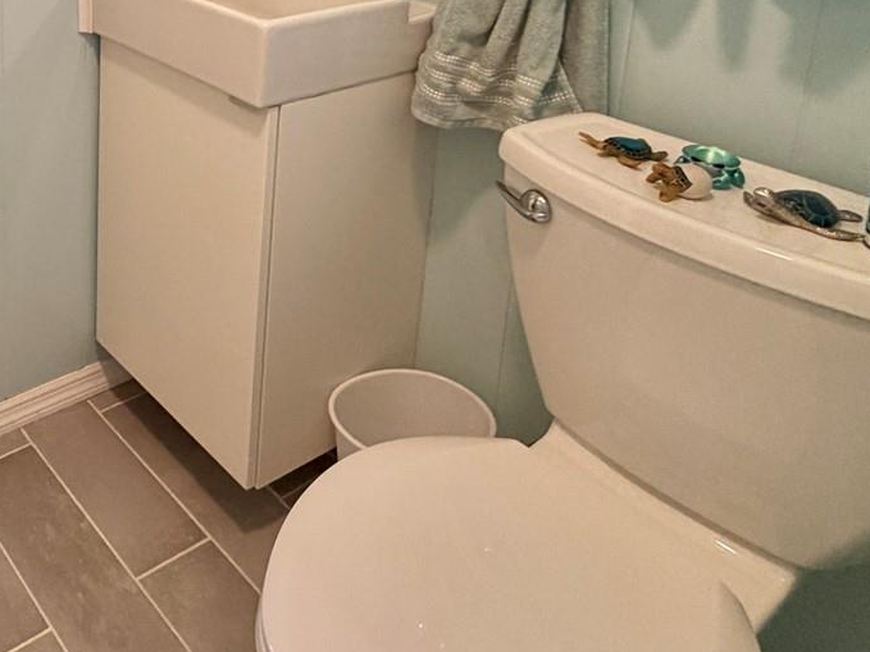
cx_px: -26
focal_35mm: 33
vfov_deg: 36.6
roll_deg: +1.1
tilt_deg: -11.7
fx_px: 829
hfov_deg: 45.4
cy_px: -58
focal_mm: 2.22
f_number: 2.2
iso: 200
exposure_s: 1/60
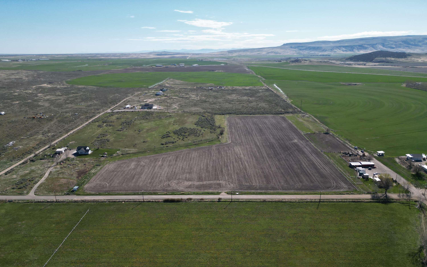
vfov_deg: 47.3
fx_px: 303
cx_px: 214
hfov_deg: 70.4
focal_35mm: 26
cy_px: 164
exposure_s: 1/4000
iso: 140
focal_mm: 6.72
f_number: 1.7
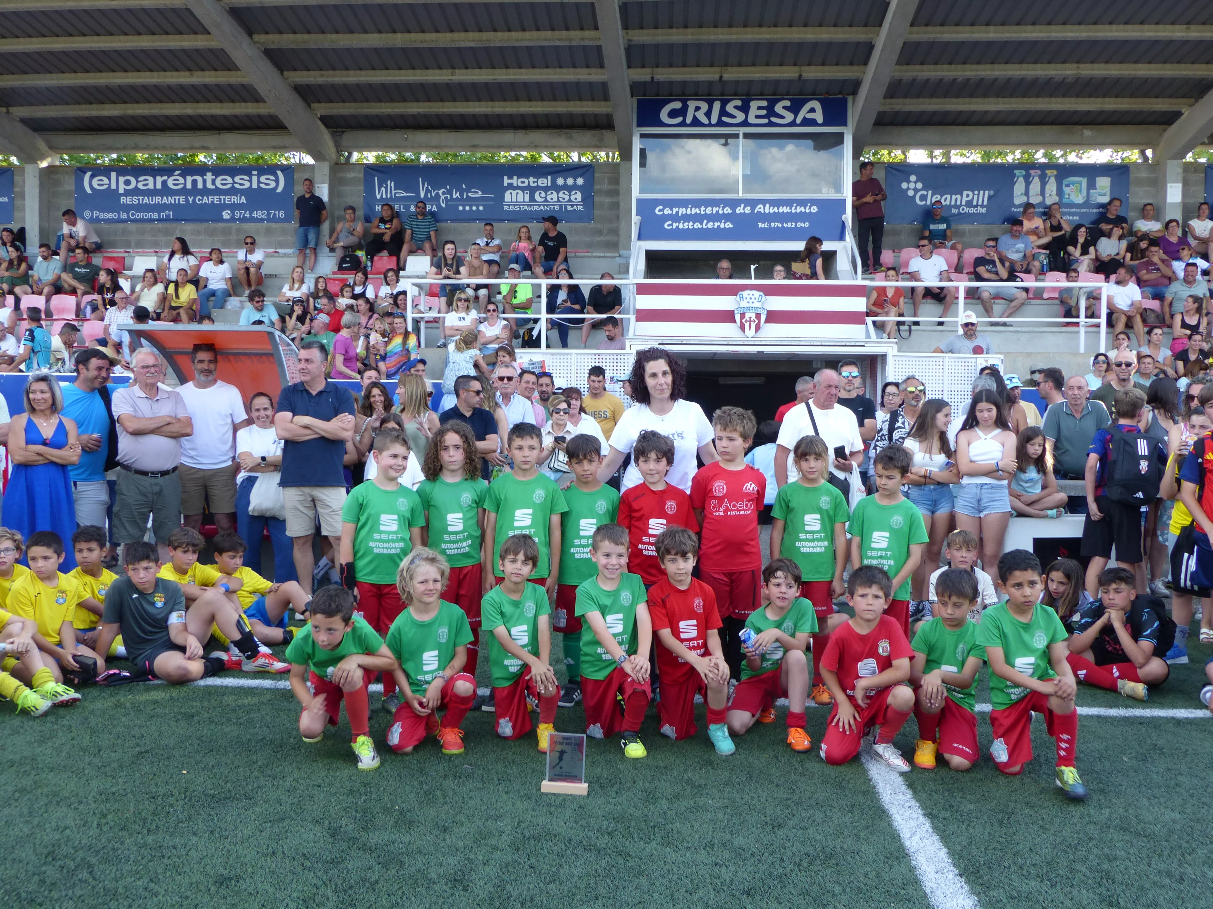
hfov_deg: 61.7
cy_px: 454
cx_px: 606
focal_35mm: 29
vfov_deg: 48.2
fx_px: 1016
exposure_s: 1/100
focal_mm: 5.3
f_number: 3.5
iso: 100
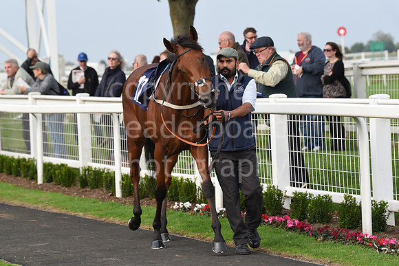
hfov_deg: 14.2
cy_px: 133
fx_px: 1607
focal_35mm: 145
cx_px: 200
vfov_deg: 9.5
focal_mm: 145
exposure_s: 1/640
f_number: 5.6
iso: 1000
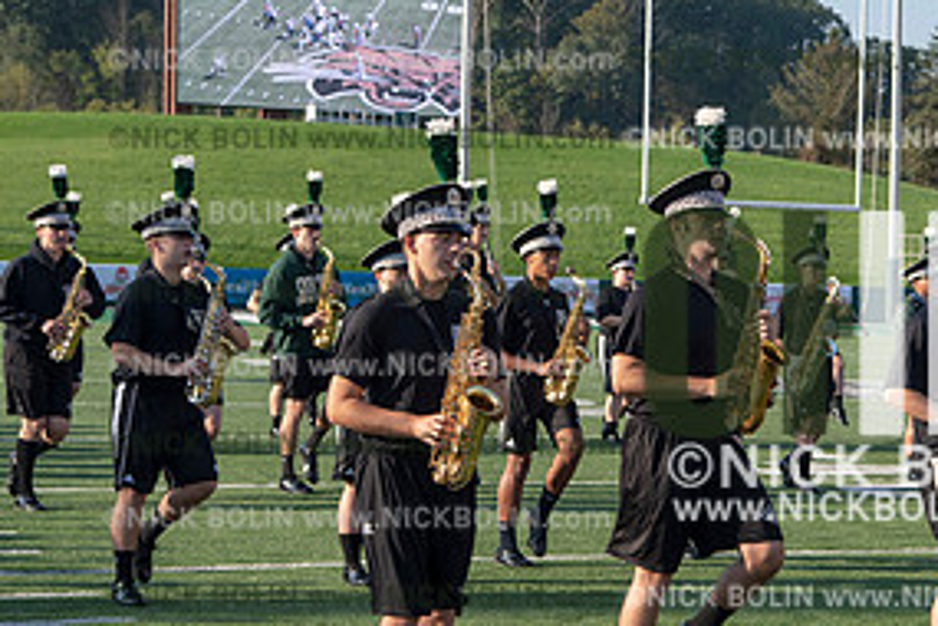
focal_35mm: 106
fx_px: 2762
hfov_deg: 18.9
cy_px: 367
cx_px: 875
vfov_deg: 12.9
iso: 100
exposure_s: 1/500
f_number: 5.6
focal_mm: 52
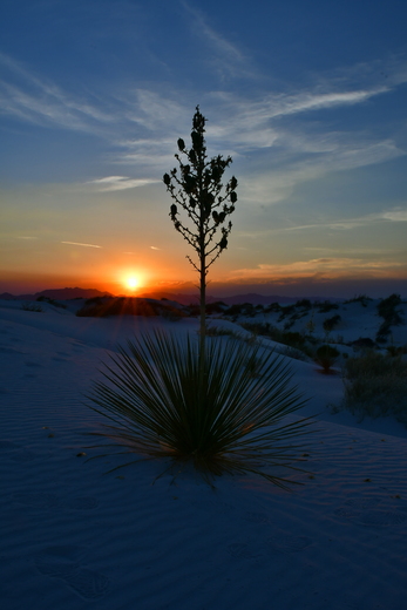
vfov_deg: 57.2
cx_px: 204
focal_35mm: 33
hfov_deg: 40.0
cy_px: 305
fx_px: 559
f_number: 22
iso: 560
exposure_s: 1/100
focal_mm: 22
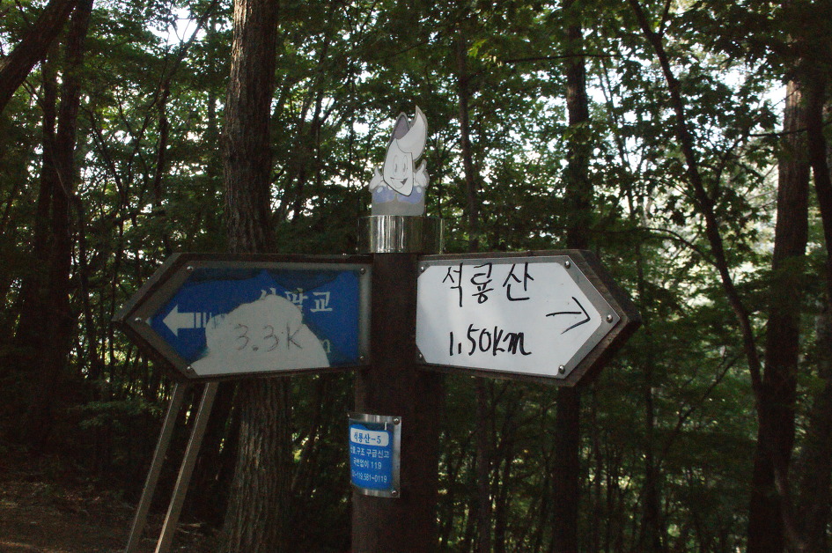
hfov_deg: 49.6
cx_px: 416
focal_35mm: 39
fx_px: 900
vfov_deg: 34.1
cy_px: 276
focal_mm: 26
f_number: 10
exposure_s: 1/200
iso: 3200
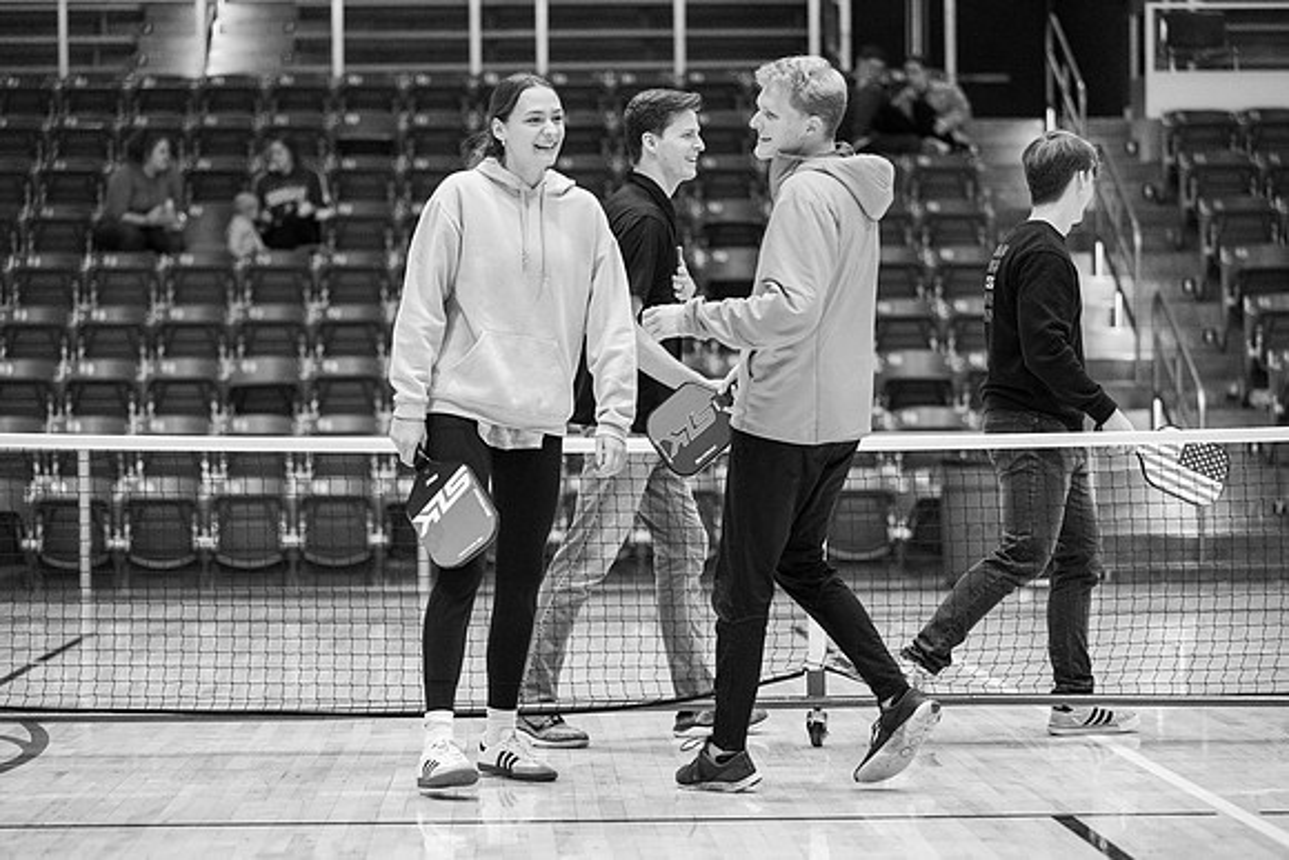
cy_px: 430
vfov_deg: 11.4
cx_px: 644
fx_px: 4296
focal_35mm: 120
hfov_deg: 17.1
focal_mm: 115
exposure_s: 1/500
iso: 5000
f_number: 2.8
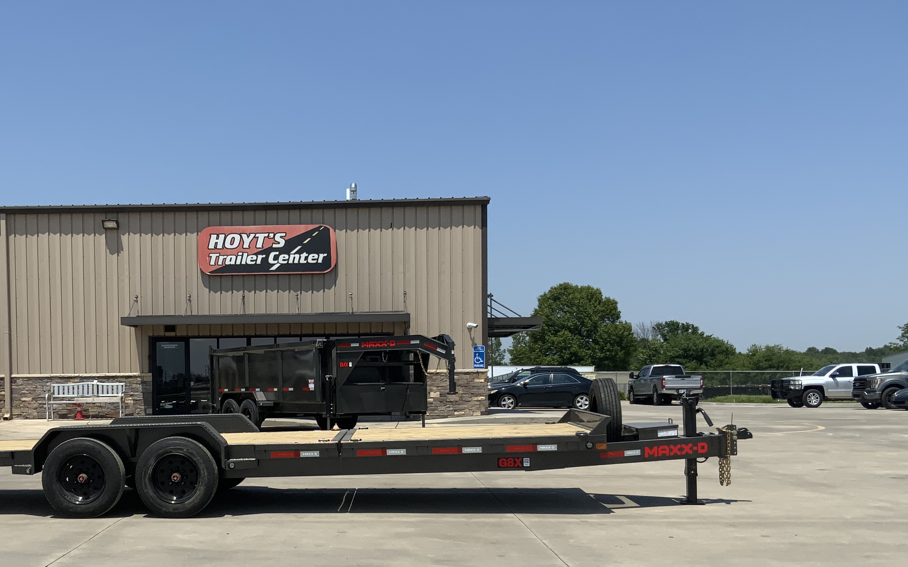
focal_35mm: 45
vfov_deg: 28.3
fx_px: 1114
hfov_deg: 43.8
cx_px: 312
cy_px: 407
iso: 20
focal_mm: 3
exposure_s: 1/3322
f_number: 1.8
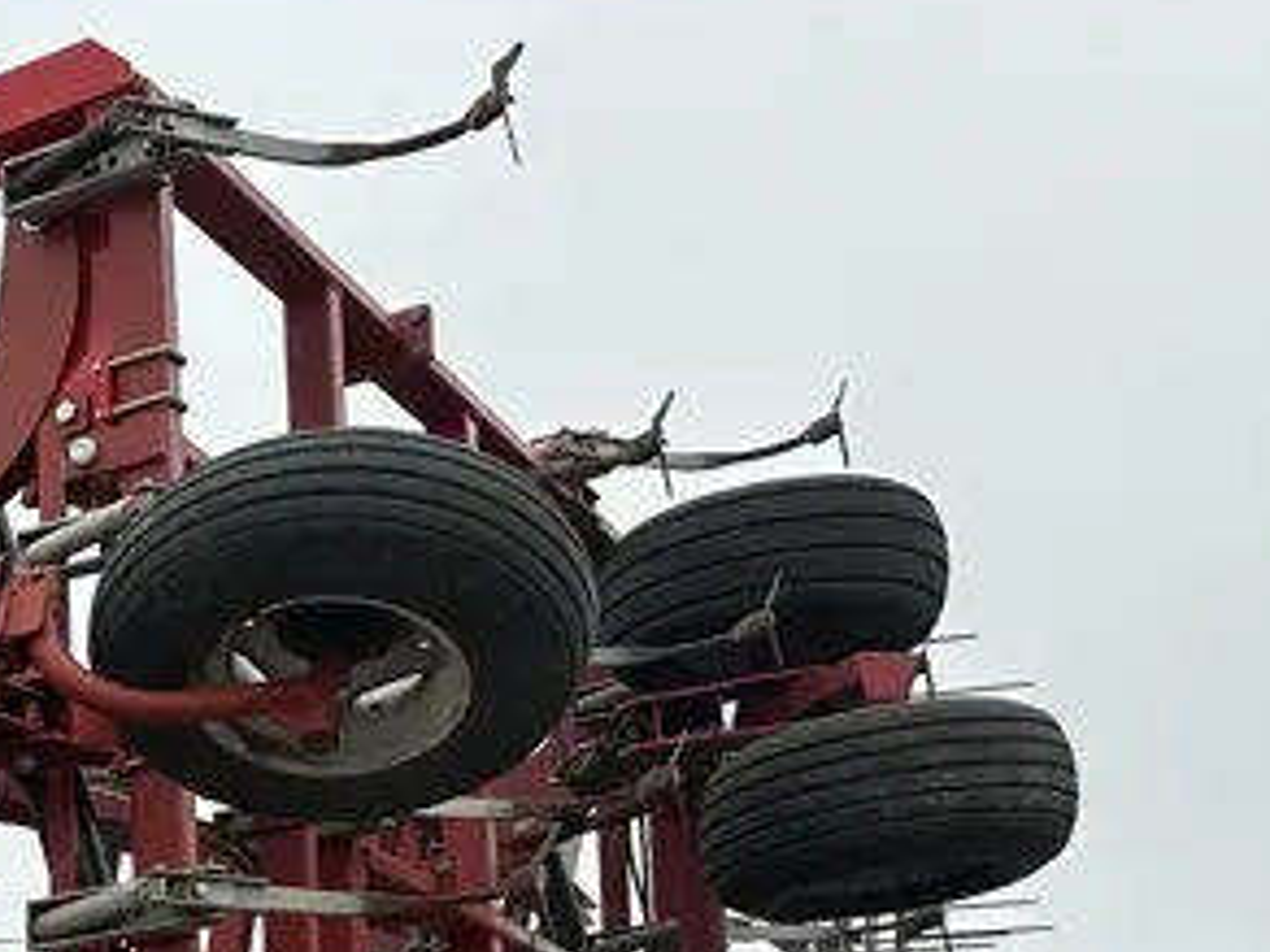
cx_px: -687
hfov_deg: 20.7
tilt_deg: +1.2
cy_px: 1500
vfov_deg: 16.7
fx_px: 2898
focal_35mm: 79
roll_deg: +3.7
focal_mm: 6.86
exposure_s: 1/642
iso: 80
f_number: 1.78
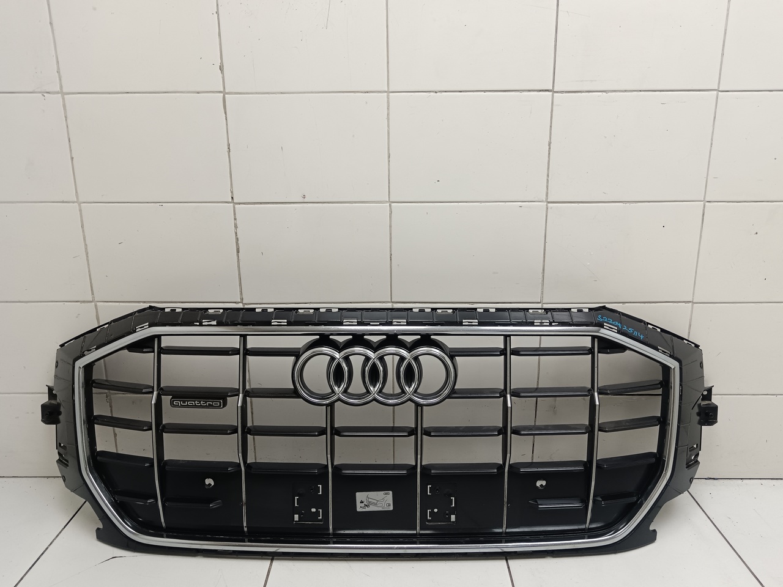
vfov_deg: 51.4
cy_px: 294
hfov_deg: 65.3
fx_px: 611
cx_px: 392
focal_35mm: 27
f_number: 1.9
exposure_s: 1/100
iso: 373
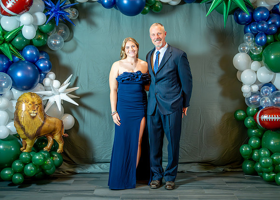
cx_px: 151
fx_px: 429
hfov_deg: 36.1
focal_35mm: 54
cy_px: 100
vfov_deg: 26.2
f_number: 1.2
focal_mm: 50
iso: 1600
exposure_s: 1/400
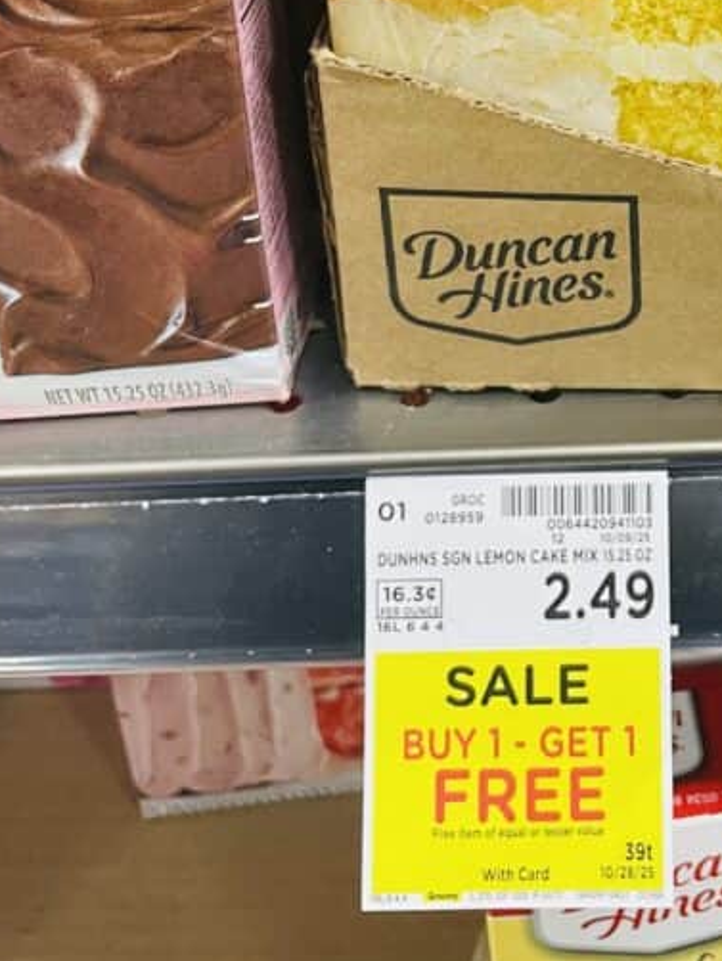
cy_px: 36
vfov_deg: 33.5
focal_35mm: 53
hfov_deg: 26.6
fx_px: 1473
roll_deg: +1.5
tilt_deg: -25.4
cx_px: 657
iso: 125
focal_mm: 4.2
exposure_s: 1/60
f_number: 1.6
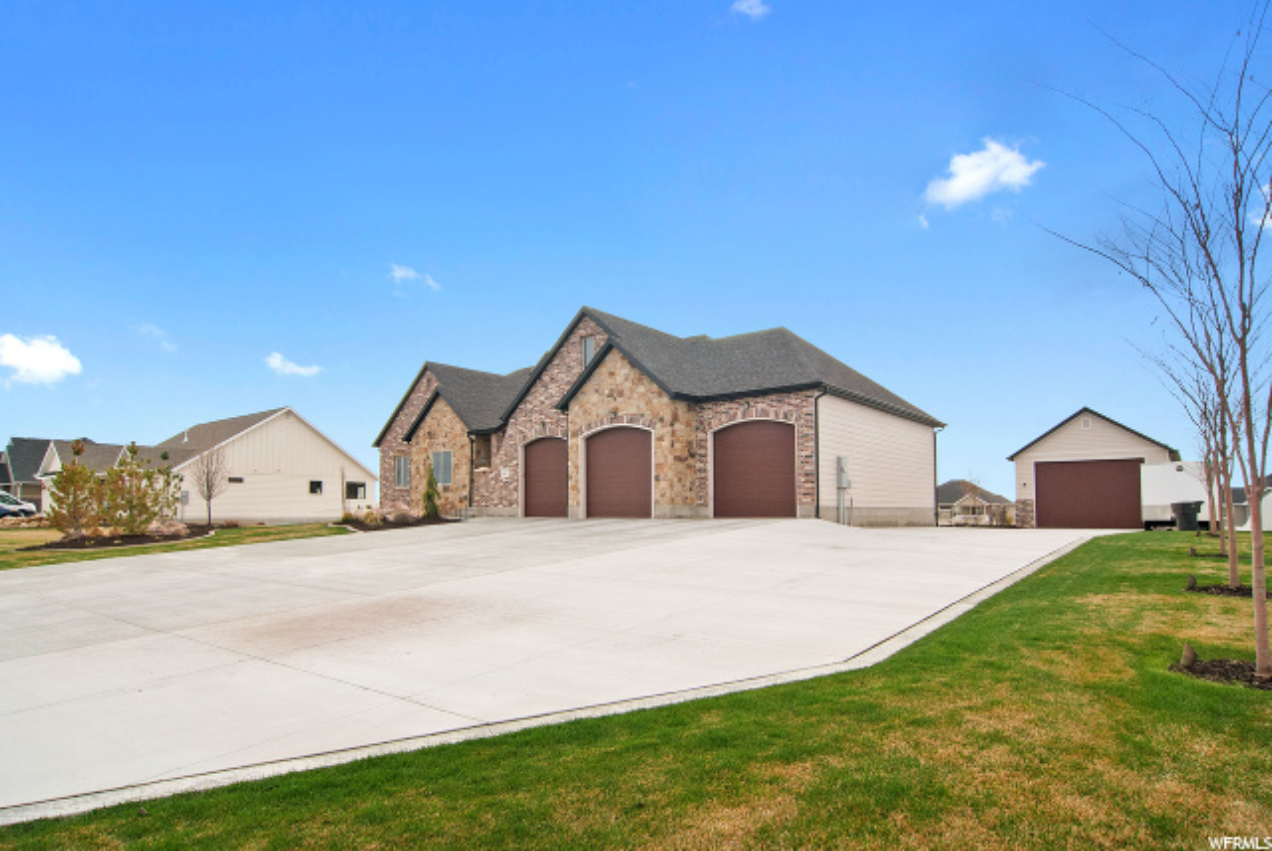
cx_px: 636
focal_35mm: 18
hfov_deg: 89.9
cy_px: 426
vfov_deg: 67.5
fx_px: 637
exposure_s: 1/320
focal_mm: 12
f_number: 9
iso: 200
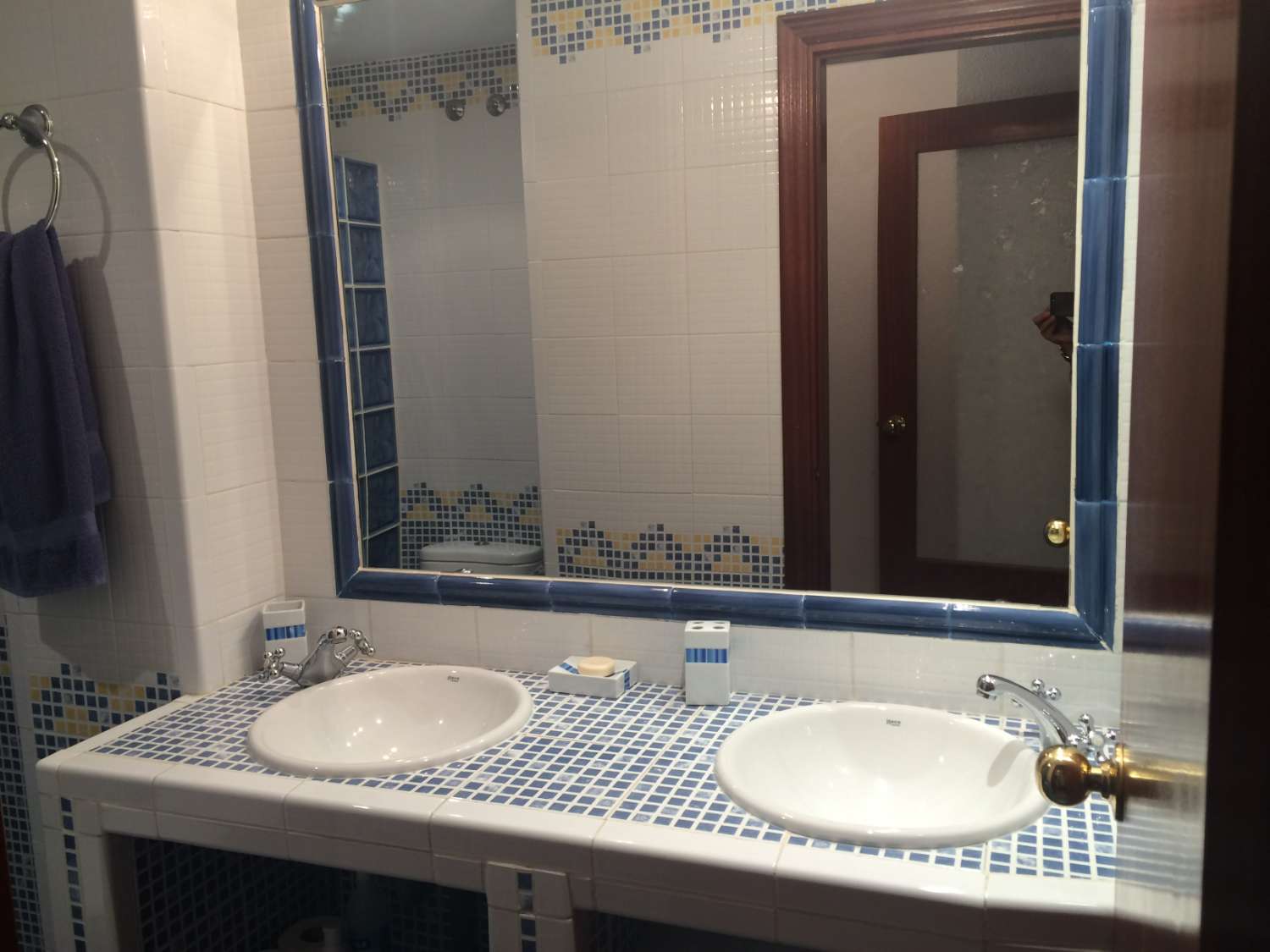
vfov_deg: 48.2
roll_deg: -0.4
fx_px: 1064
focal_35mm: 29
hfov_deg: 61.7
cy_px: 476
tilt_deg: -9.2
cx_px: 635
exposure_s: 1/30
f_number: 2.2
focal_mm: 4.15
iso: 50
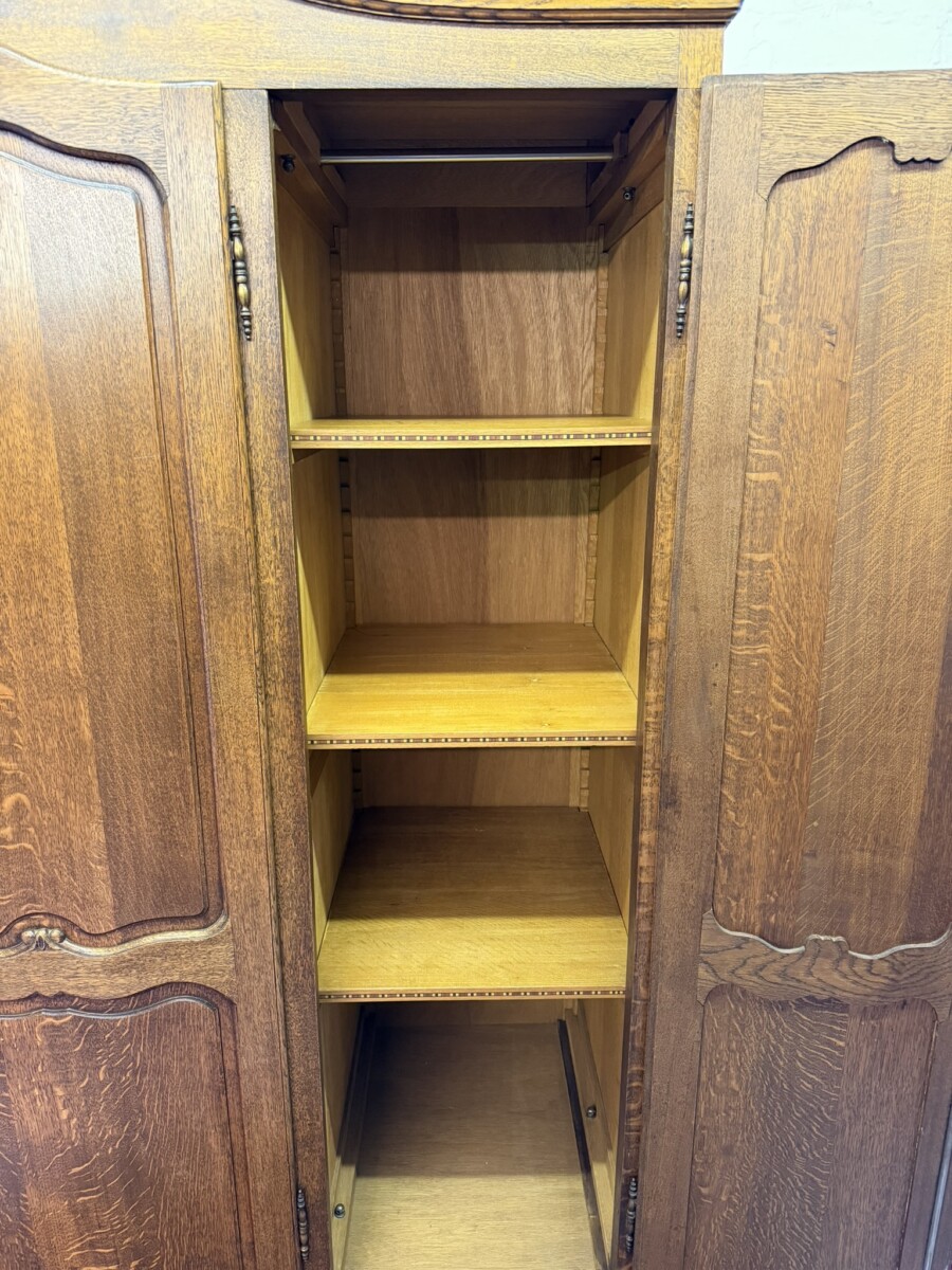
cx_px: 476
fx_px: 880
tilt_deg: -16.8
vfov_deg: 71.6
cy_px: 635
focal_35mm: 24
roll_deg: +0.6
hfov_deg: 56.8
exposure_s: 1/50
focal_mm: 6.76
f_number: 1.78
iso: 500
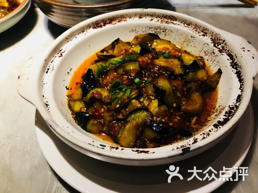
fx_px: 216
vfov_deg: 48.2
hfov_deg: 61.7
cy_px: 96
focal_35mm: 29
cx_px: 129
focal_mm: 4.15
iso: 32
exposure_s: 1/17
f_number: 2.2
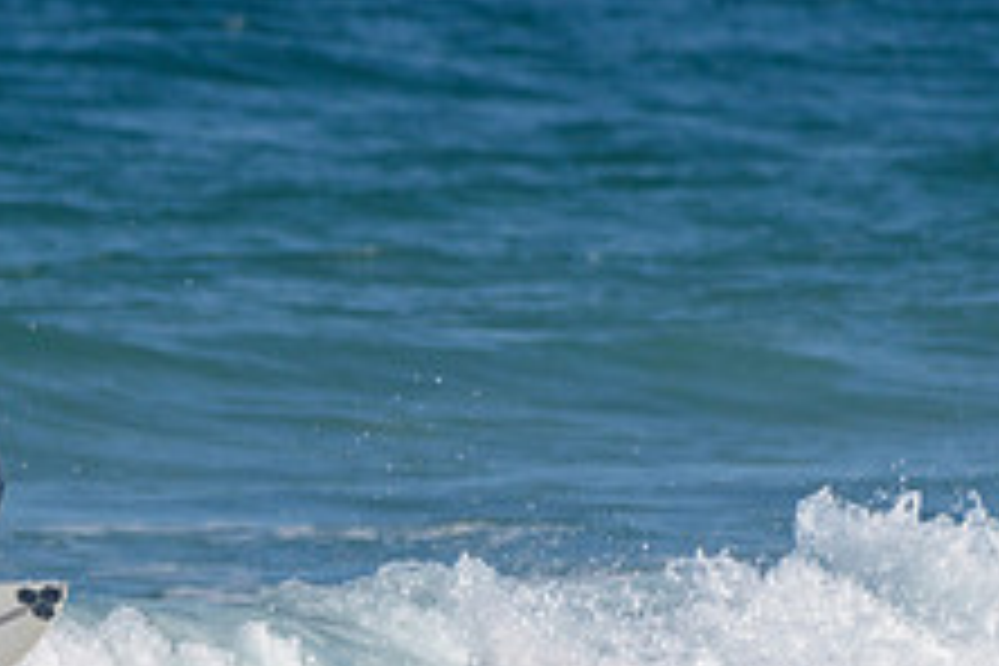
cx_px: -368
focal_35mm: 1599
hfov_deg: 1.3
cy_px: 726
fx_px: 44369
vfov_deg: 0.9
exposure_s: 1/2000
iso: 140
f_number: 5.6
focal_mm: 500
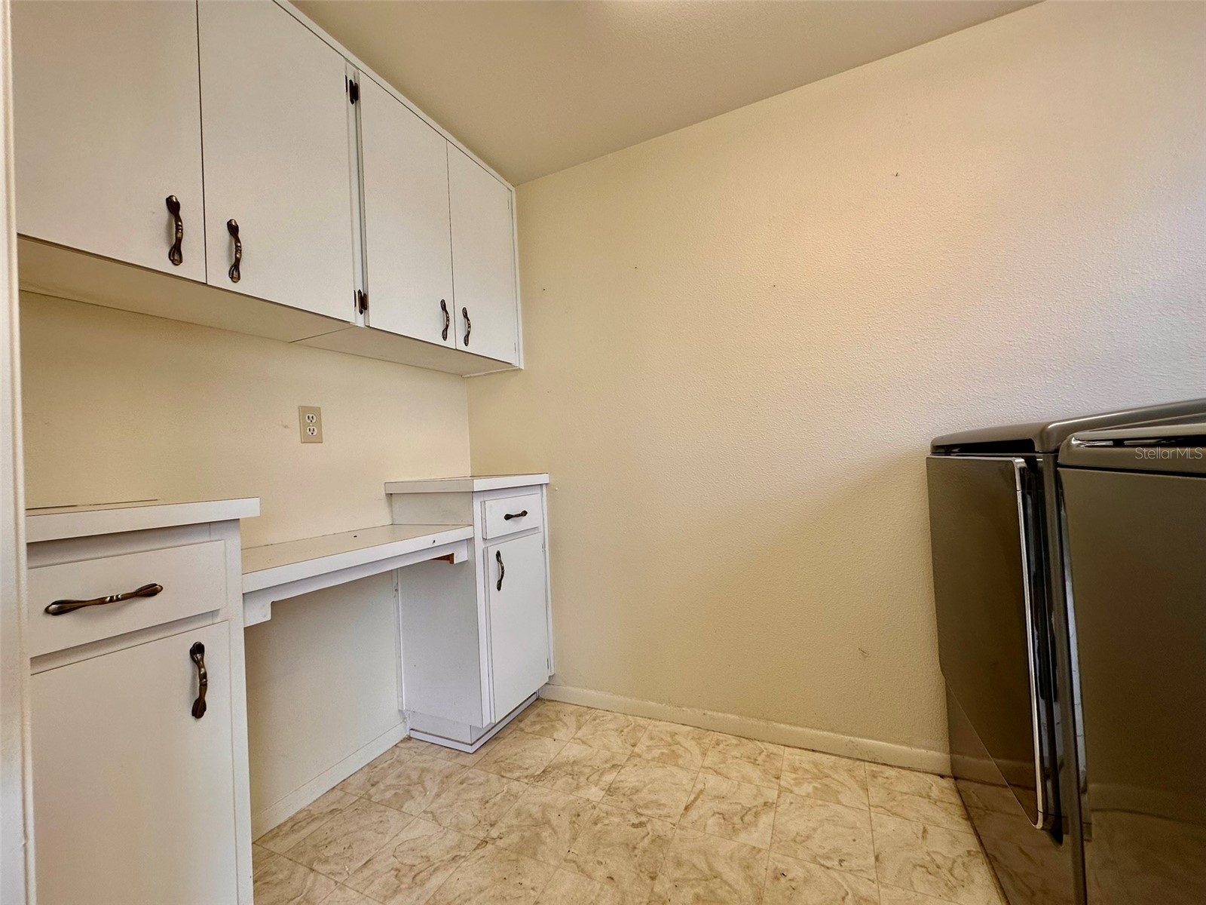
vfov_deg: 85.7
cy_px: 452
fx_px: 488
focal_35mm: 14
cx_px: 603
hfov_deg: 102.1
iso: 80
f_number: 2.2
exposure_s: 1/120
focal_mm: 2.22
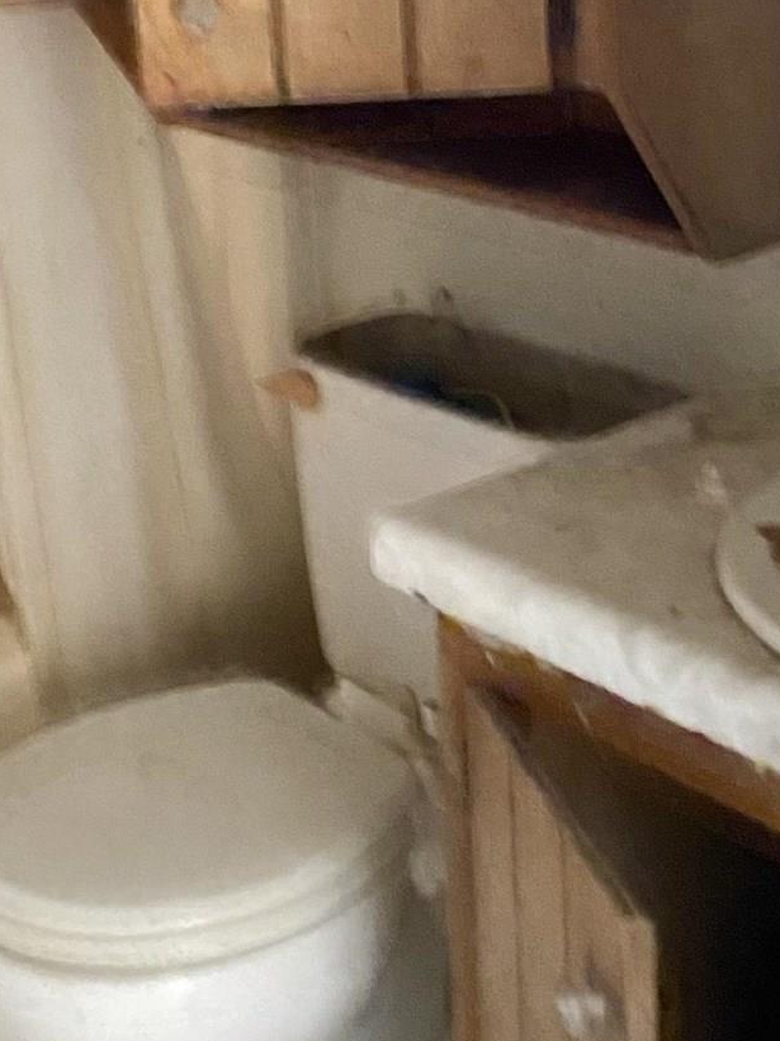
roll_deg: +2.7
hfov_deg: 20.1
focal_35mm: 73
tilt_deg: -10.0
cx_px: 370
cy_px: 96
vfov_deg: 25.8
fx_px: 2195
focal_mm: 4.25
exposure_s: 1/39
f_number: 1.8
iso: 640
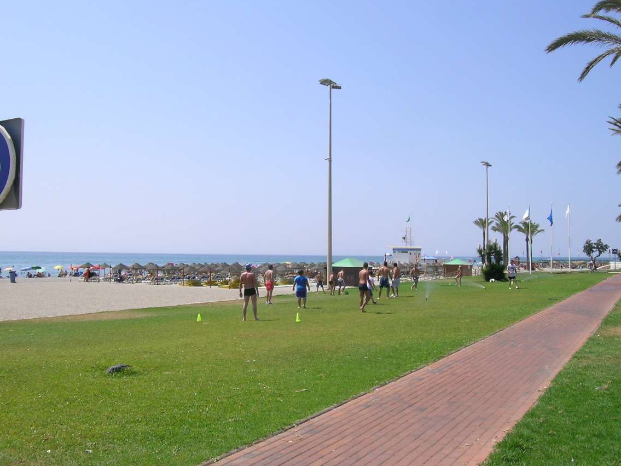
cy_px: 218
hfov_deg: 50.1
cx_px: 322
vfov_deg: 38.6
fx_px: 664
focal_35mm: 37
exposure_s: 1/262
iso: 50
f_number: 7.1
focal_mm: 5.8
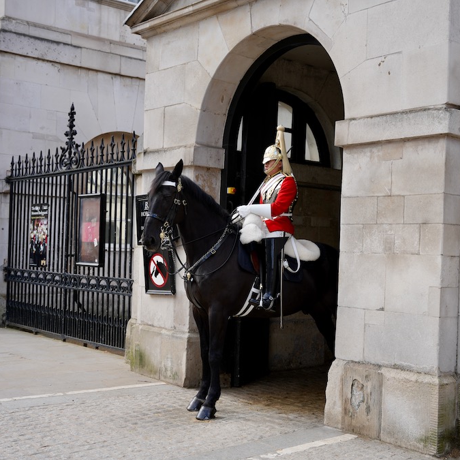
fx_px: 737
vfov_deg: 34.7
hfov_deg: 34.6
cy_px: 232
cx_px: 260
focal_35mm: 49
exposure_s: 1/640
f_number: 2.8
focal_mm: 38
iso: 100
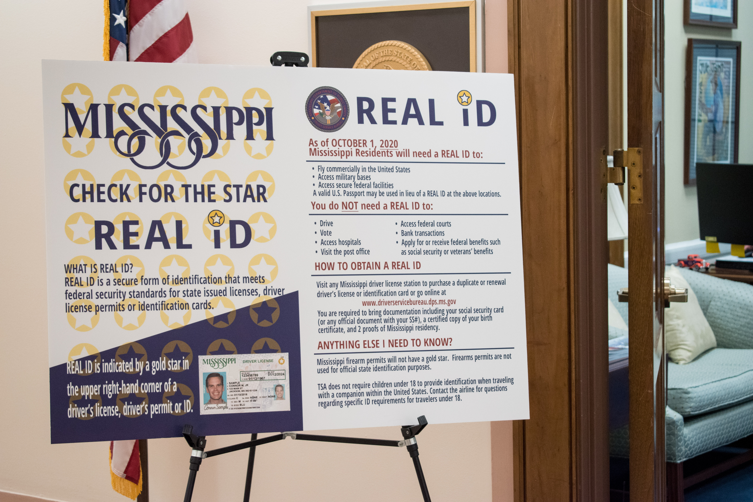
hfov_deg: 27.0
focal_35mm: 75
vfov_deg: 18.2
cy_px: 251
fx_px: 1569
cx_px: 376
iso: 1000
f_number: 5.6
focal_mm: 50
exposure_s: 1/60
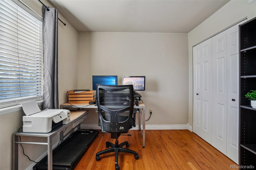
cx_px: 128
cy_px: 85
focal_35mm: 15
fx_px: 107
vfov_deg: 77.3
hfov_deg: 100.4
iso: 400
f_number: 9
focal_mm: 10
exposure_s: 1/25
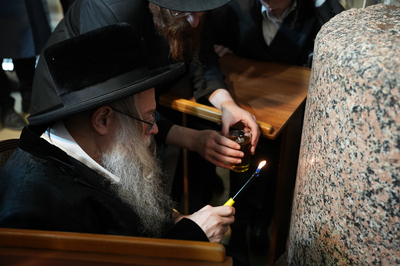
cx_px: 200
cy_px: 133
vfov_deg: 35.6
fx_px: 415
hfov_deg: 51.4
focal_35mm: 37
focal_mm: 37.4
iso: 2500
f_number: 3.5
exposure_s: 1/125
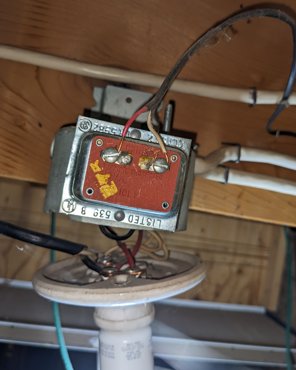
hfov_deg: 50.0
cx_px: 145
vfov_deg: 60.4
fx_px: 318
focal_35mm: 29
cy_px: 175
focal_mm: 4.38
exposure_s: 1/102
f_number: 1.73
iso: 49
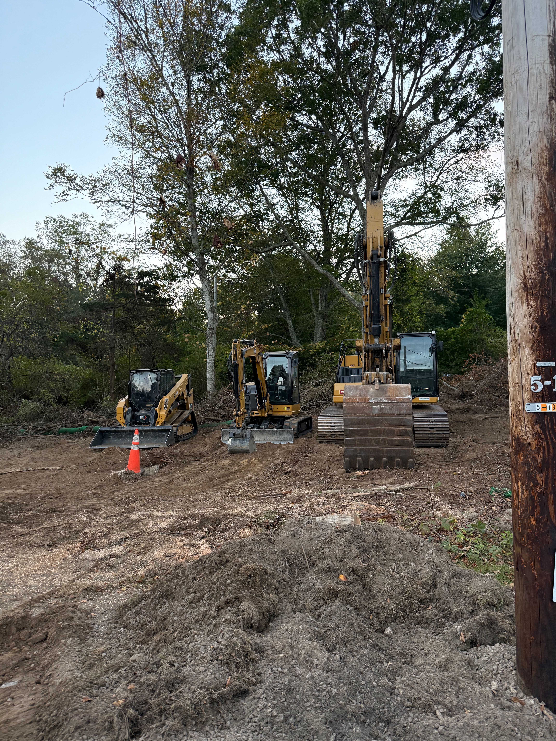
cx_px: 278
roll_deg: +1.0
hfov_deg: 56.8
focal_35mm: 24
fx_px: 514
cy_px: 370
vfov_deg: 71.6
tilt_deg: +0.2
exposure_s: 1/115
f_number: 1.78
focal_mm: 6.76
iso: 200
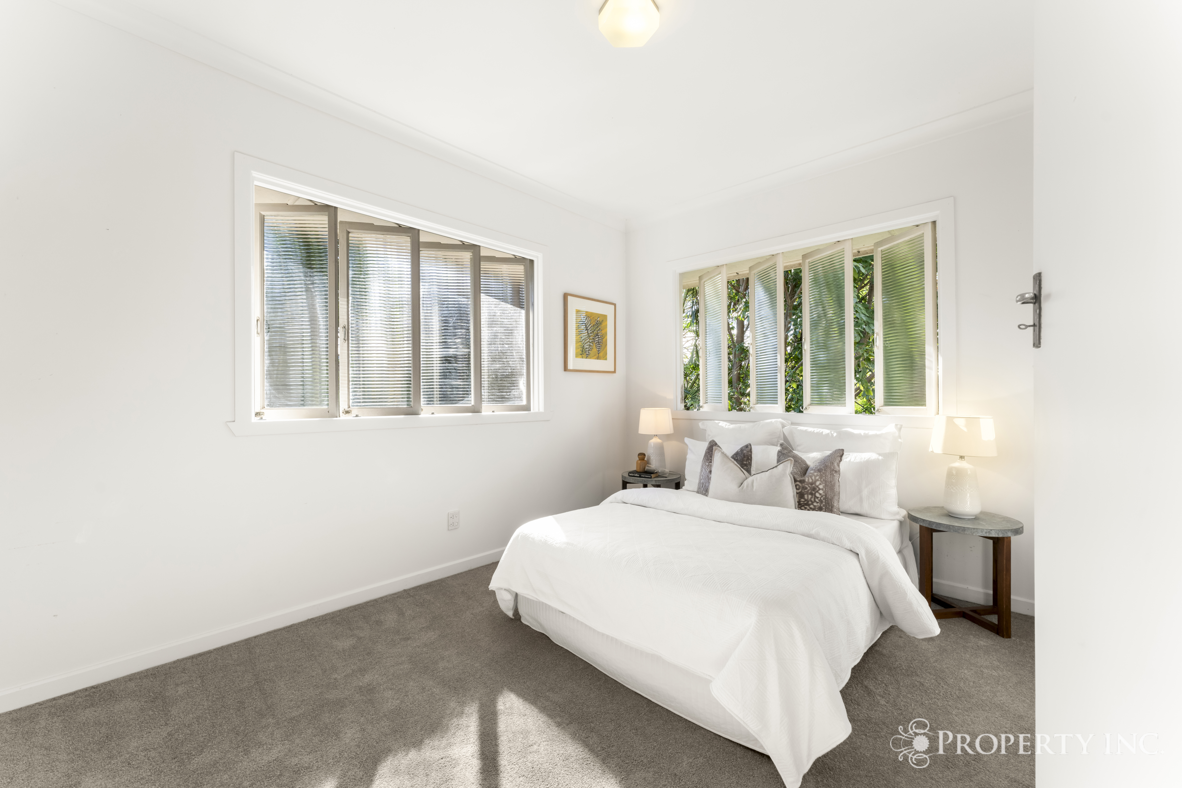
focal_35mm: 14
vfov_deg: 81.2
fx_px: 460
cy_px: 394
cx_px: 591
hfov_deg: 104.3
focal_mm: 14
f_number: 10
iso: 320
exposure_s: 1/40
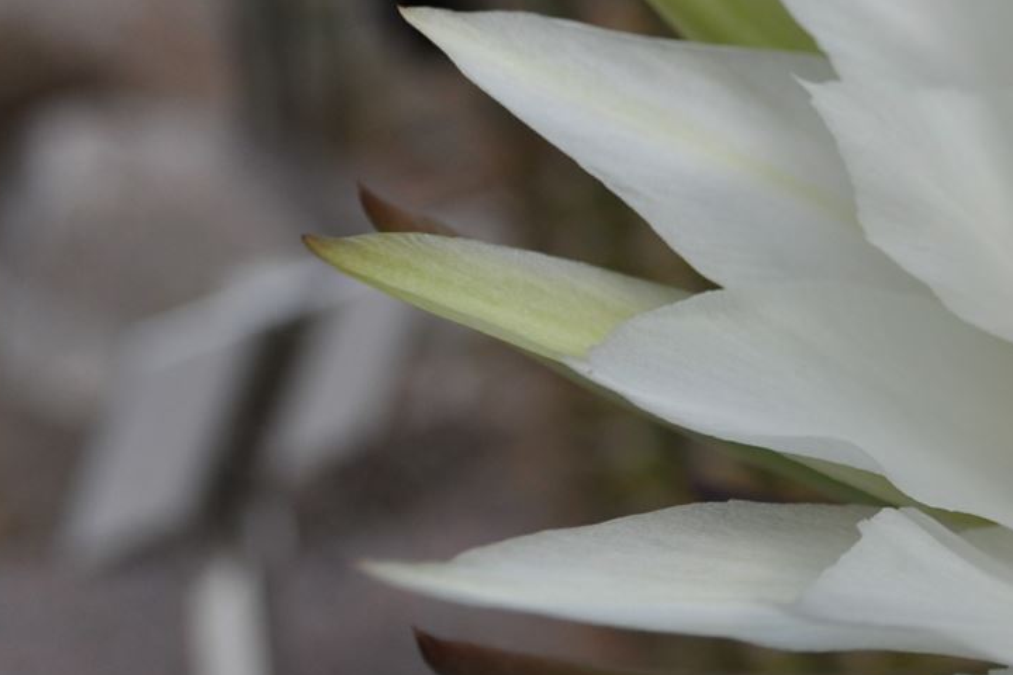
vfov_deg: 11.8
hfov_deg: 16.4
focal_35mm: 115
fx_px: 3236
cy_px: -25
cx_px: 1457
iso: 200
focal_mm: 26
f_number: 8
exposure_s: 1/250
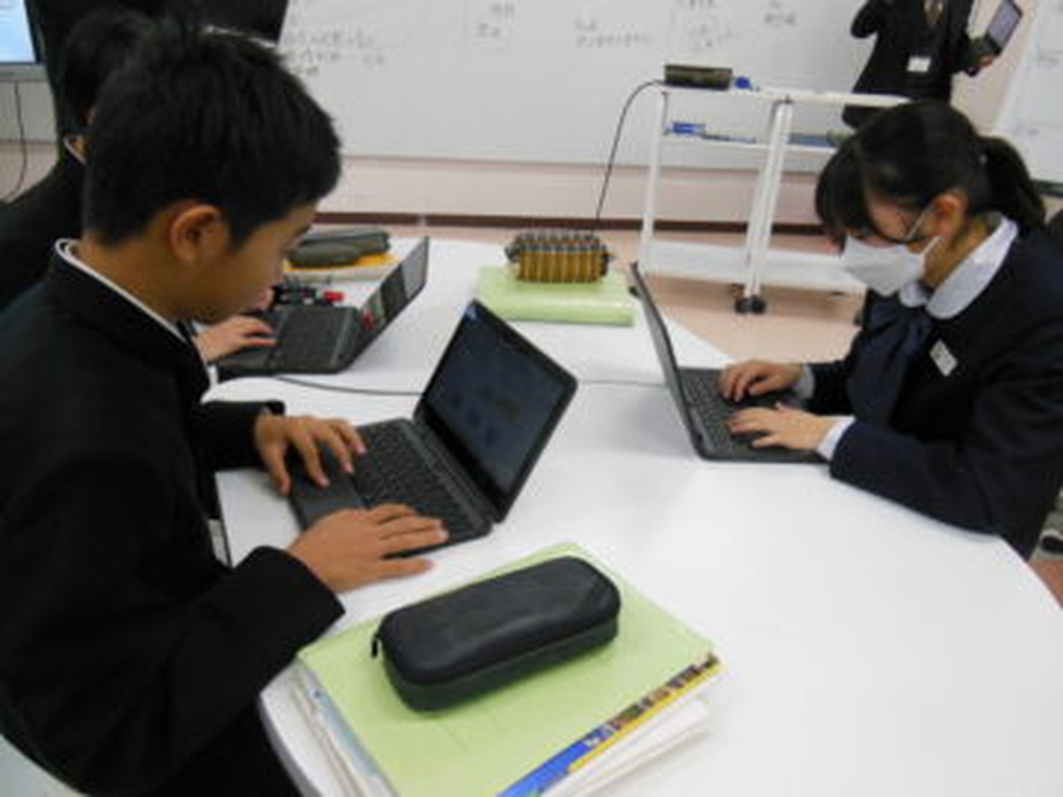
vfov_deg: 54.9
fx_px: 768
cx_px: 532
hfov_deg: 69.4
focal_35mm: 25
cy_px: 398
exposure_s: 1/100
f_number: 3.5
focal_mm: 4.5
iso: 400
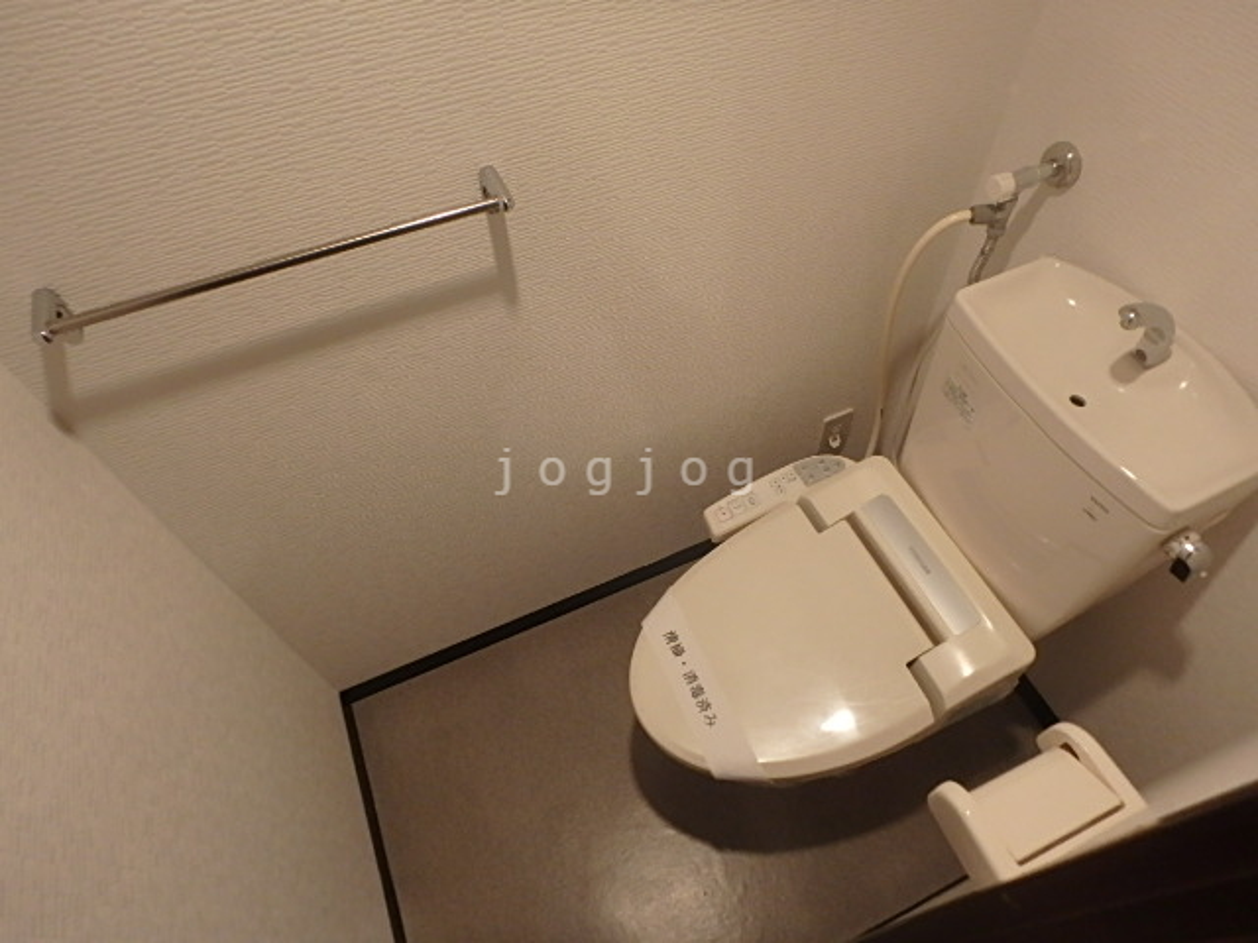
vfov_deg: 63.4
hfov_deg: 79.0
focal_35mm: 21
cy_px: 472
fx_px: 763
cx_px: 629
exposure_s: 1/30
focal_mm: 3.7
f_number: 3.5
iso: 400
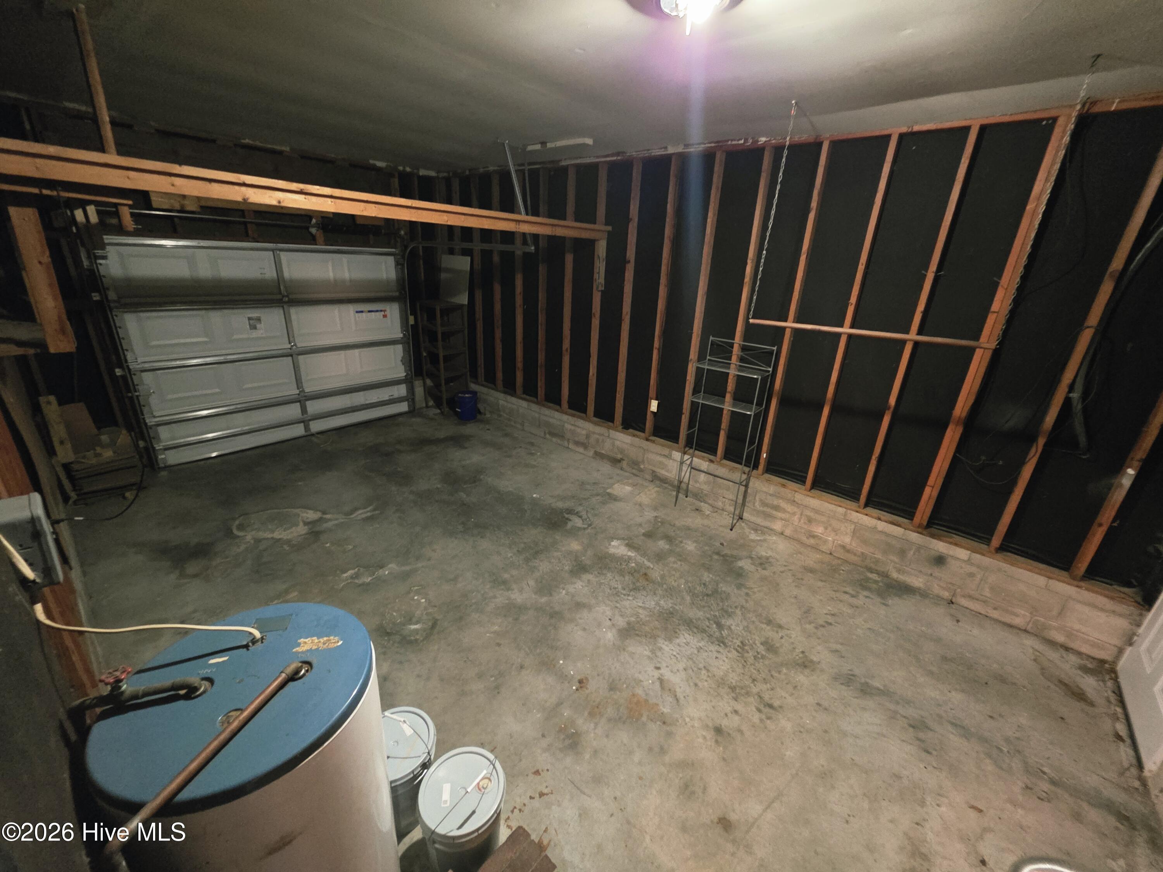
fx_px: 437
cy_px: 436
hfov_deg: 106.2
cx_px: 582
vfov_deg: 89.9
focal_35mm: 13
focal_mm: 2.2
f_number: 1.9
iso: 1600
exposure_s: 1/24
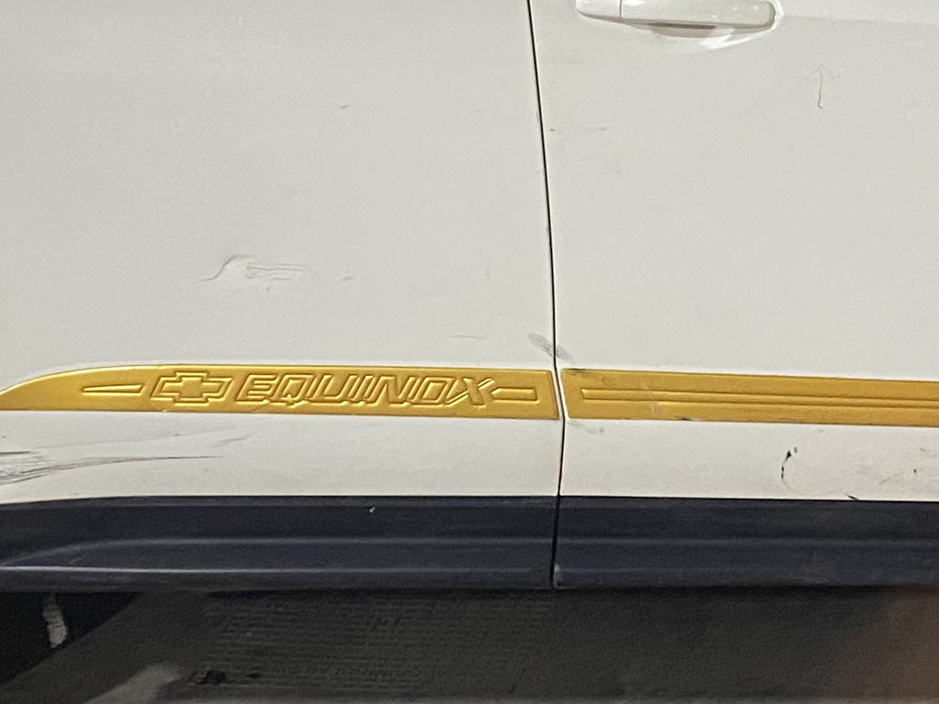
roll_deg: +2.1
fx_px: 2658
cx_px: 632
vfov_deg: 15.0
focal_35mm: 98
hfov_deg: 20.0
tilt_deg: -11.4
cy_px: 187
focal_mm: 4.25
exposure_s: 1/50
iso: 320
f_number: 1.8
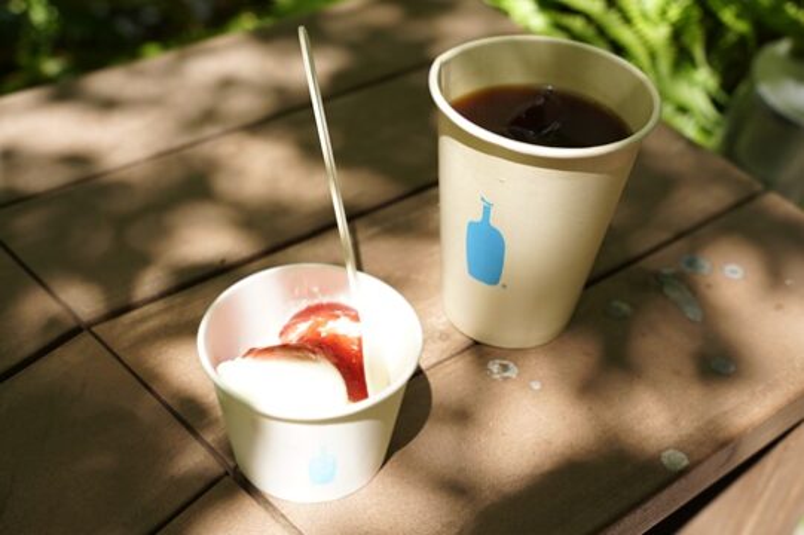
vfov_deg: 35.0
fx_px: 848
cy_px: 268
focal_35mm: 38
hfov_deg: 50.7
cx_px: 402
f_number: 4.5
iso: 100
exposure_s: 1/160
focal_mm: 38
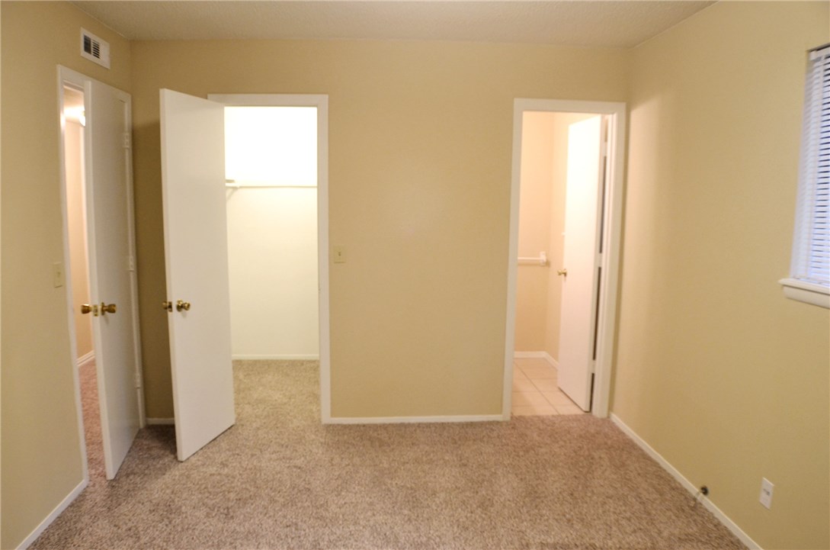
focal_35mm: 33
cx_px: 415
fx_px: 759
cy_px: 275
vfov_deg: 39.8
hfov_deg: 57.3
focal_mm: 22
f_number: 3.5
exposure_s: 1/30
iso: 800
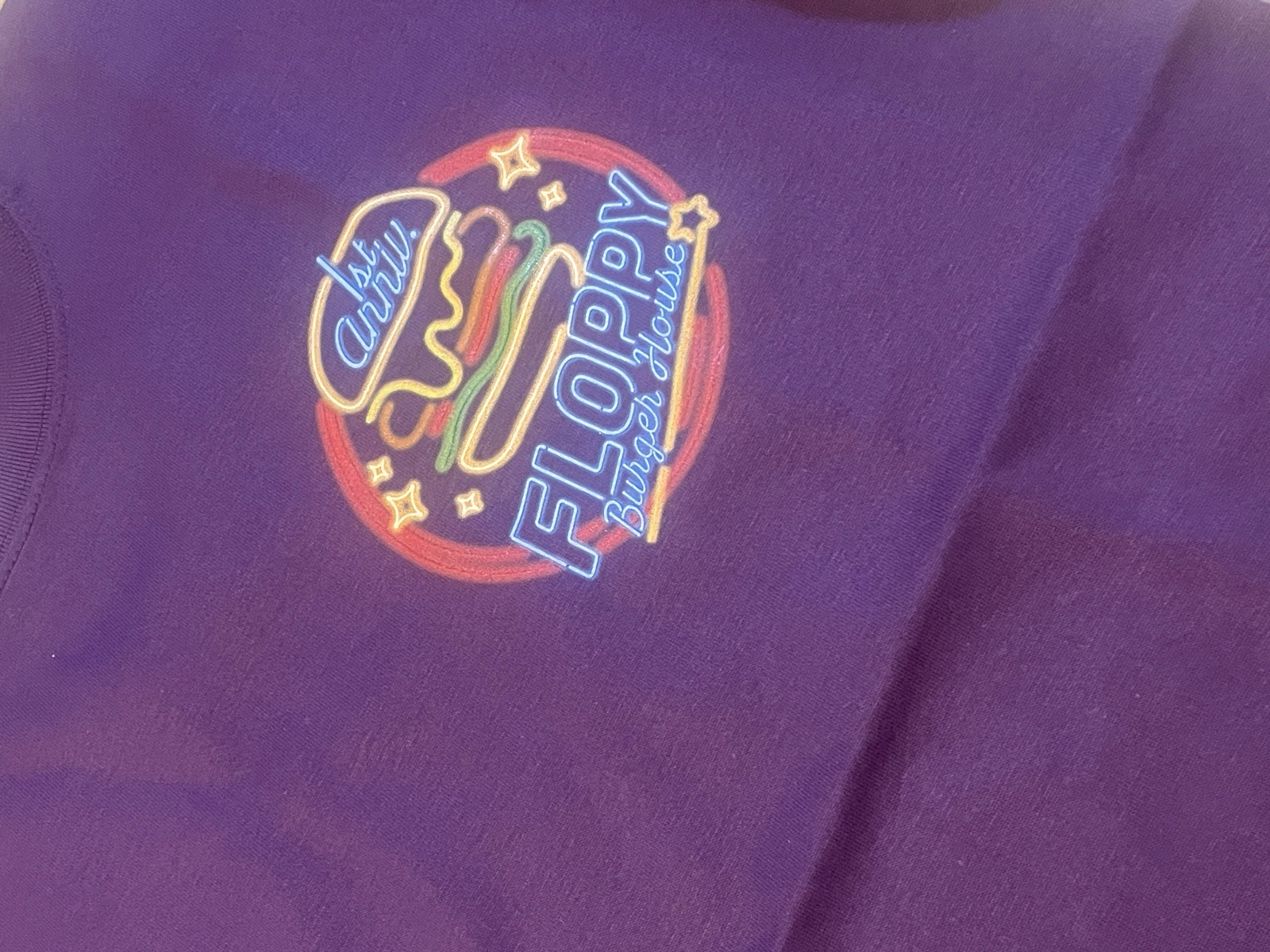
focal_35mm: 26
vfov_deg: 53.1
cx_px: 635
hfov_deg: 67.3
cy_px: 476
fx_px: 954
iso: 500
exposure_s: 1/39
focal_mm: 4.2
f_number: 1.6
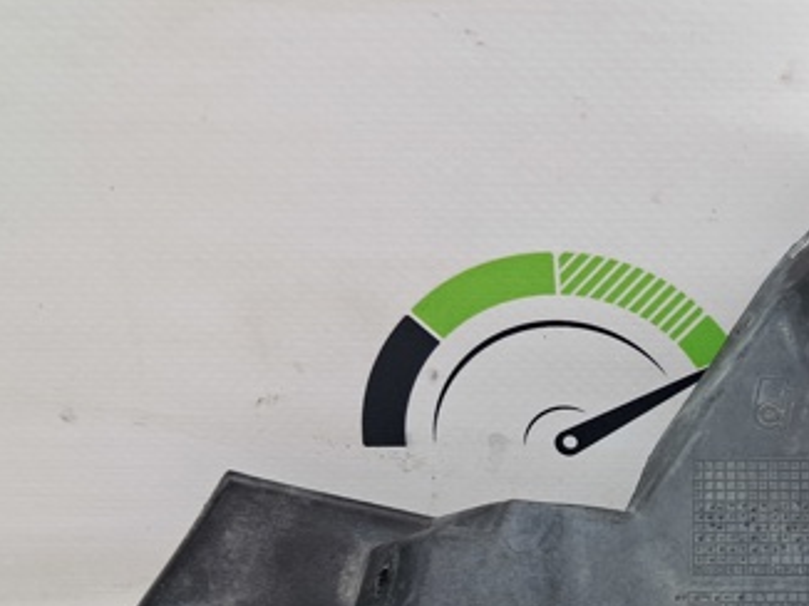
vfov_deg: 26.7
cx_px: 749
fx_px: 1238
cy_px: 520
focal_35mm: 53
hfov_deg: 33.9
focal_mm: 4
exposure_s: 1/60
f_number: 1.8
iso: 50
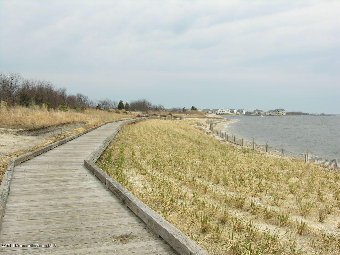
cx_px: 170
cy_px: 128
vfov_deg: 38.7
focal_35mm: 37
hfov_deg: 50.1
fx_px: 363
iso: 50
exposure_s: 1/214
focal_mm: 9.3
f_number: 6.8
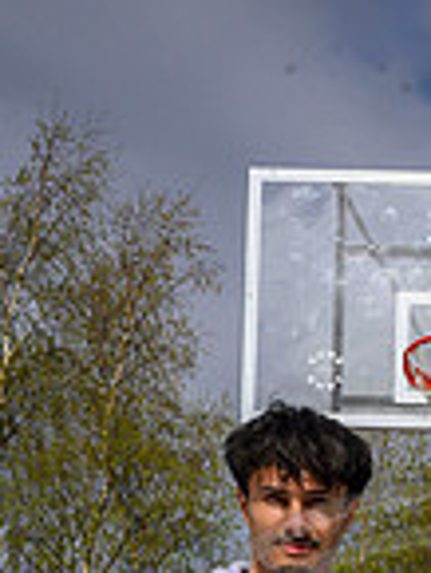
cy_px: 873
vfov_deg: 17.9
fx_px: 1608
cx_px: 467
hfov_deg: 14.9
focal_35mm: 97
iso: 500
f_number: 11
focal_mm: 32.5
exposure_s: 1/2000
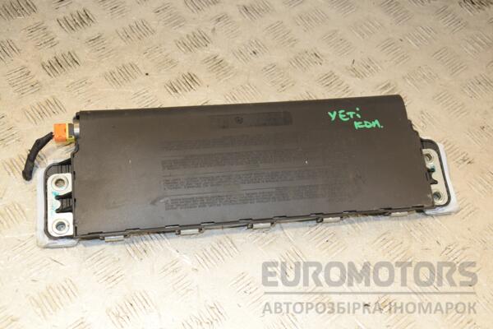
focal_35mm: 48
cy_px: 164
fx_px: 657
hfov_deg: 41.1
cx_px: 246
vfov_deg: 28.1
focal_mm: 32
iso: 800
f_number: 6.3
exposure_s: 1/200
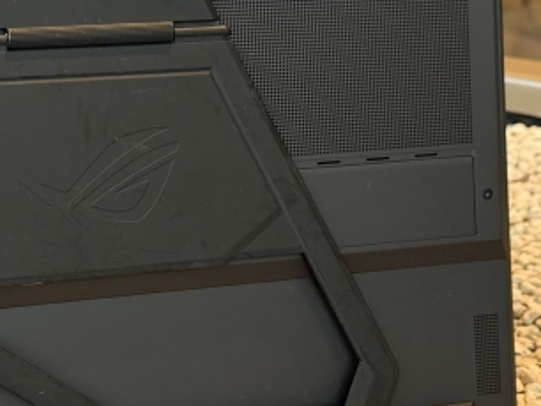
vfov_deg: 14.1
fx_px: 1642
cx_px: 69
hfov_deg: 18.4
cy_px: 209
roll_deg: -0.7
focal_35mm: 105
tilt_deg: -18.2
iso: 400
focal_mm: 6.76
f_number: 1.78
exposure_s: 1/33
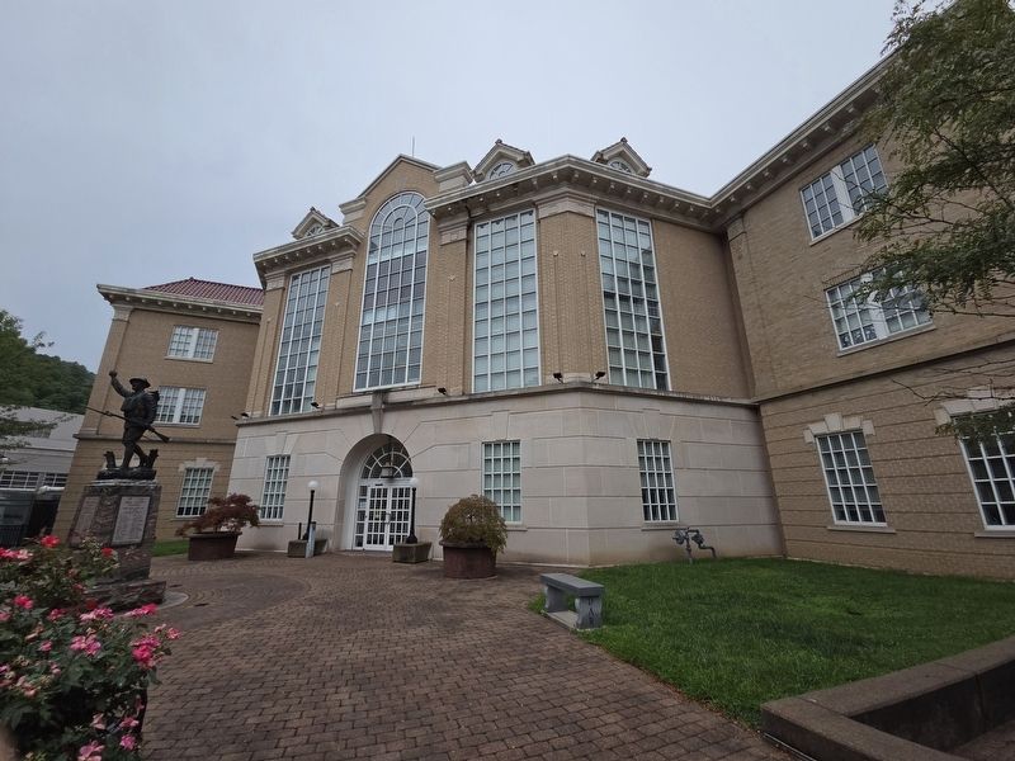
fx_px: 381
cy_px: 380
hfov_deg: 106.2
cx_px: 508
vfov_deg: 89.9
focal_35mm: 13
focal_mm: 2.2
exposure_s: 1/1000
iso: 100
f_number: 2.2
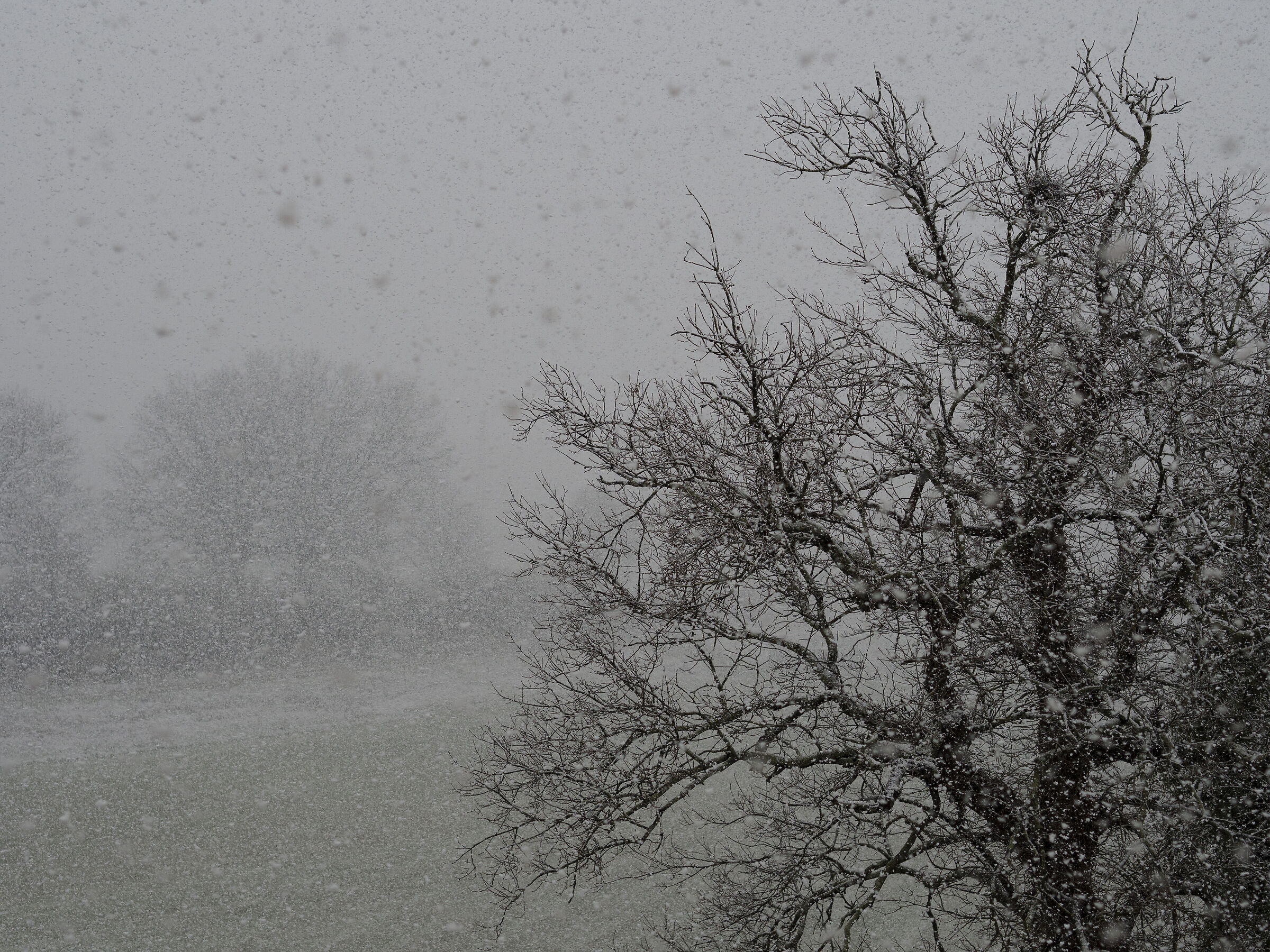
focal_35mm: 90
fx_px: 3302
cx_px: 635
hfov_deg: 21.8
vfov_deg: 16.4
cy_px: 476
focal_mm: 45
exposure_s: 1/1250
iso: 200
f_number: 3.5
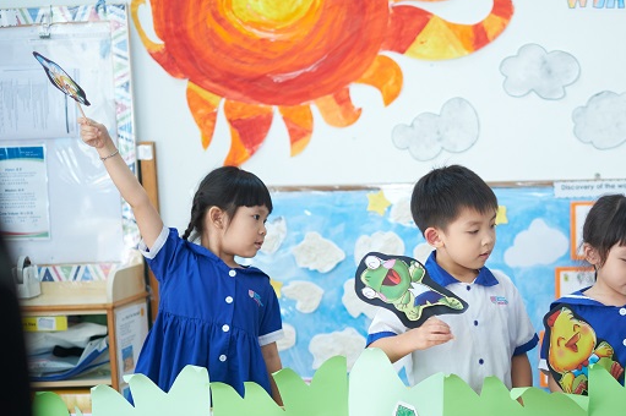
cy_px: 306
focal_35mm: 83
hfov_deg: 24.2
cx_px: 489
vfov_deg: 16.4
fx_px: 1442
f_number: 1.4
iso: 800
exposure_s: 1/400
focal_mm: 35
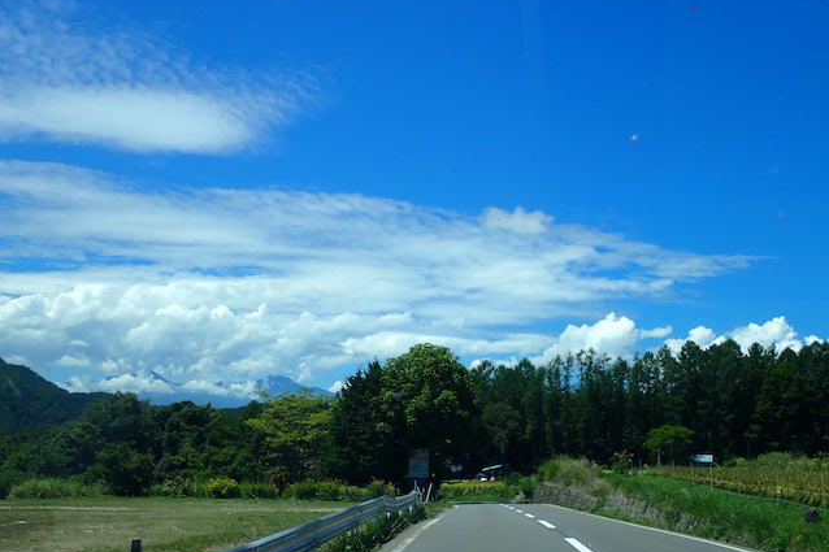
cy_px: 256
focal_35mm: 48
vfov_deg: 28.1
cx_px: 414
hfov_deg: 41.1
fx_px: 1105
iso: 100
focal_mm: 8.41
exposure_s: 1/800
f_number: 4.5
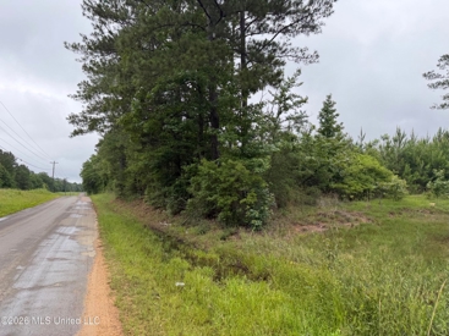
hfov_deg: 71.6
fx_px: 311
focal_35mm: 24
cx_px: 224
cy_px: 168
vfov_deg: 56.8
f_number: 1.78
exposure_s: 1/168
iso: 80
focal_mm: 6.76
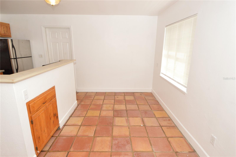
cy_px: 78
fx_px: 118
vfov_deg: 67.3
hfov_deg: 90.1
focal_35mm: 18
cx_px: 118
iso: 800
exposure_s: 1/60
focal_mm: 12
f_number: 9
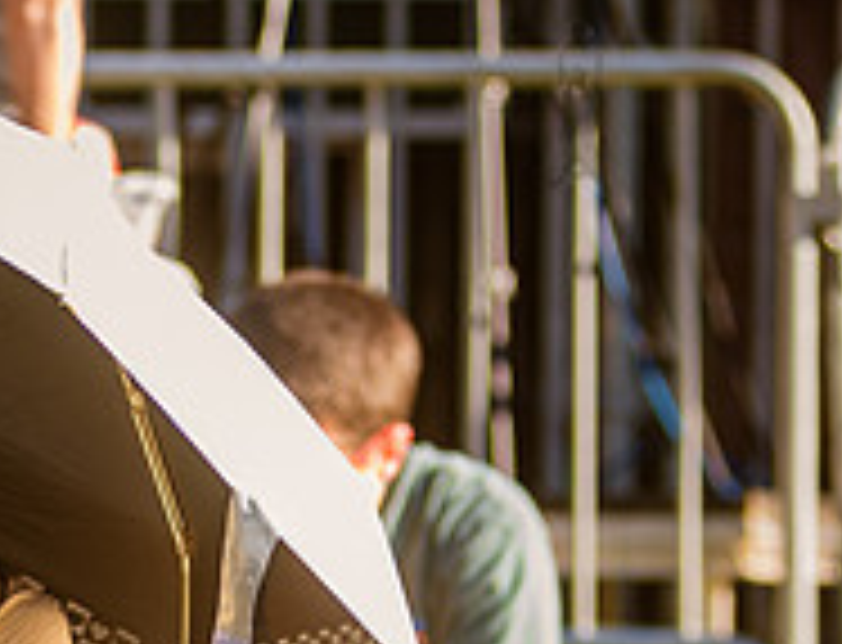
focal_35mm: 398
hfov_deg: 4.9
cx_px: -311
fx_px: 9750
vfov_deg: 3.8
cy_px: 913
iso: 200
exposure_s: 1/250
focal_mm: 100
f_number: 3.5
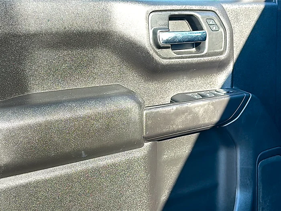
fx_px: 357
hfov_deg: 42.9
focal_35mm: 44
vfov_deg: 32.9
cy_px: 106
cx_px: 140
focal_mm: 6.86
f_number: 1.78
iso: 80
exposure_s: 1/631
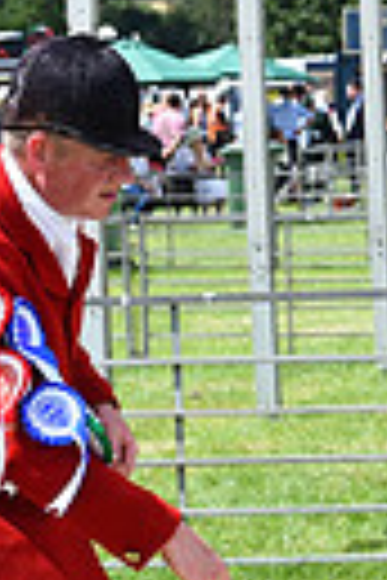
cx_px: 1048
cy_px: 292
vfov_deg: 9.2
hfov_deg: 5.8
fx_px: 3612
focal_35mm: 224
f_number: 7.1
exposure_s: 1/1250
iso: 400
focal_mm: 50
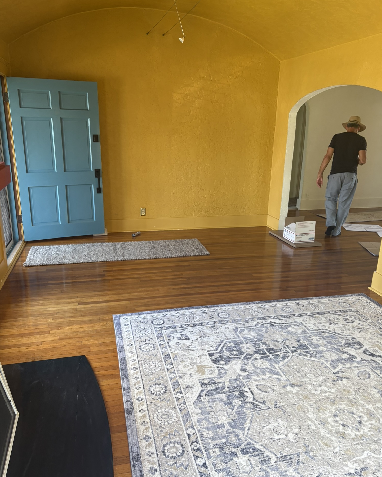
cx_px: 196
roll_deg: +0.2
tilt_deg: -12.9
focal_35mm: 28
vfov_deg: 62.2
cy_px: 234
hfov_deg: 51.5
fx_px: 396
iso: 125
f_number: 1.6
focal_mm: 5.96
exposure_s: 1/92
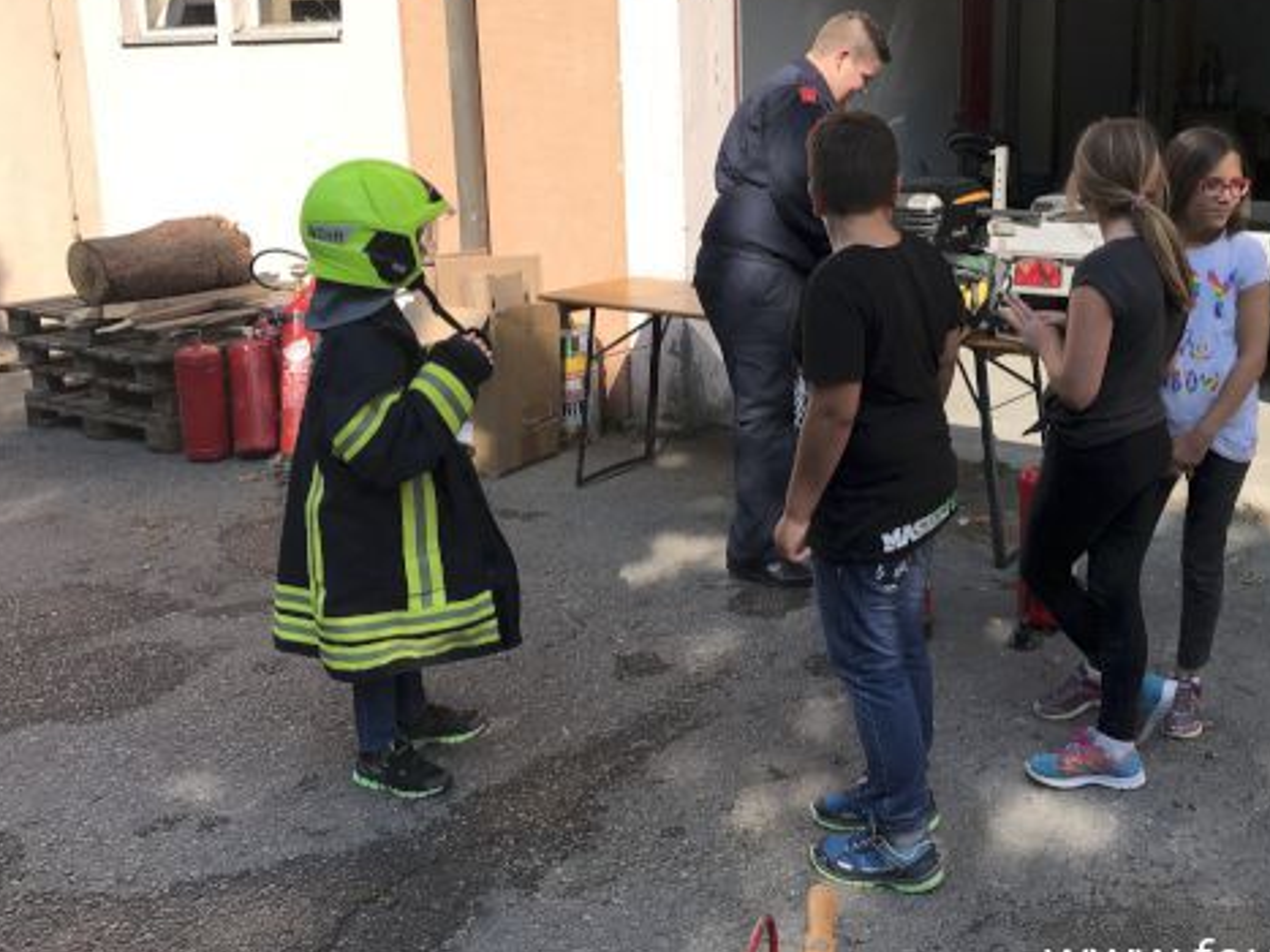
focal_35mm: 39
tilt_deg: -11.3
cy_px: 360
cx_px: 797
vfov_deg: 36.6
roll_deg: -0.7
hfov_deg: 47.4
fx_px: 1430
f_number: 1.8
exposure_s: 1/1597
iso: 20
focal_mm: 3.99
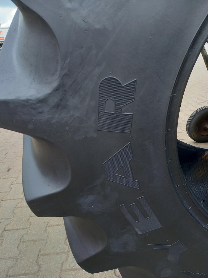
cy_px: 139
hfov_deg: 54.9
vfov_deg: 69.4
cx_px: 104
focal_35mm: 25
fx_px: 200
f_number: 1.8
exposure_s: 1/100
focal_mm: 4.65
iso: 100
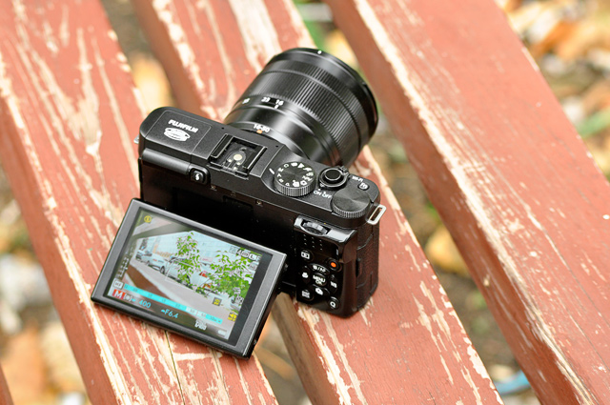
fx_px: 1777
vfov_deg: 13.0
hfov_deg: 19.5
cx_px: 305
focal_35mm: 105
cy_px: 202
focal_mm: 70
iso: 400
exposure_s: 1/125
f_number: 4.5
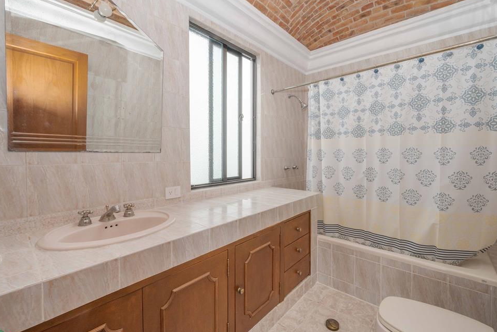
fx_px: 214
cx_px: 261
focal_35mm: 16
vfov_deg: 75.4
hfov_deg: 98.3
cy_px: 163
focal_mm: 14.5
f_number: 20
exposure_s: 1/10
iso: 400
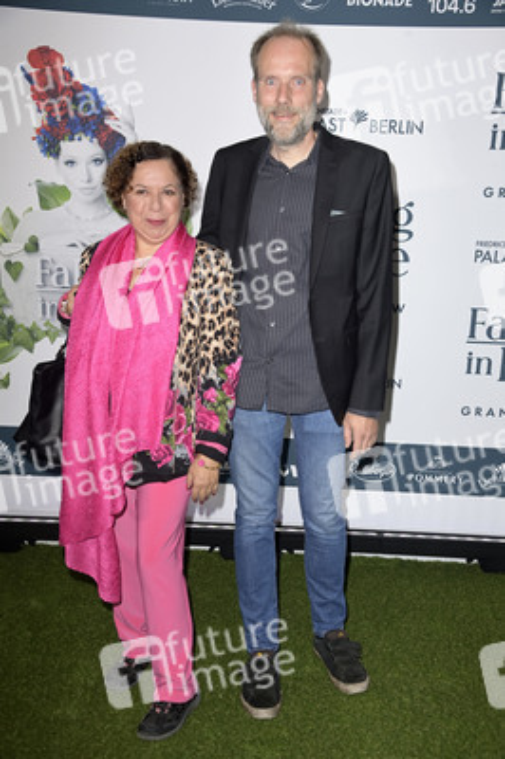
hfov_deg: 29.8
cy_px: 380
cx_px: 252
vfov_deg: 43.6
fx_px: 948
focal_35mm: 45
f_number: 5.6
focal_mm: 45
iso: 640
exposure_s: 1/250
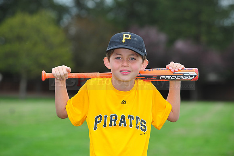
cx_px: 117
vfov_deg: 7.8
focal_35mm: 175
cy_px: 78
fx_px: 1137
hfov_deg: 11.8
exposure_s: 1/320
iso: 400
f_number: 5.6
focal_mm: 175
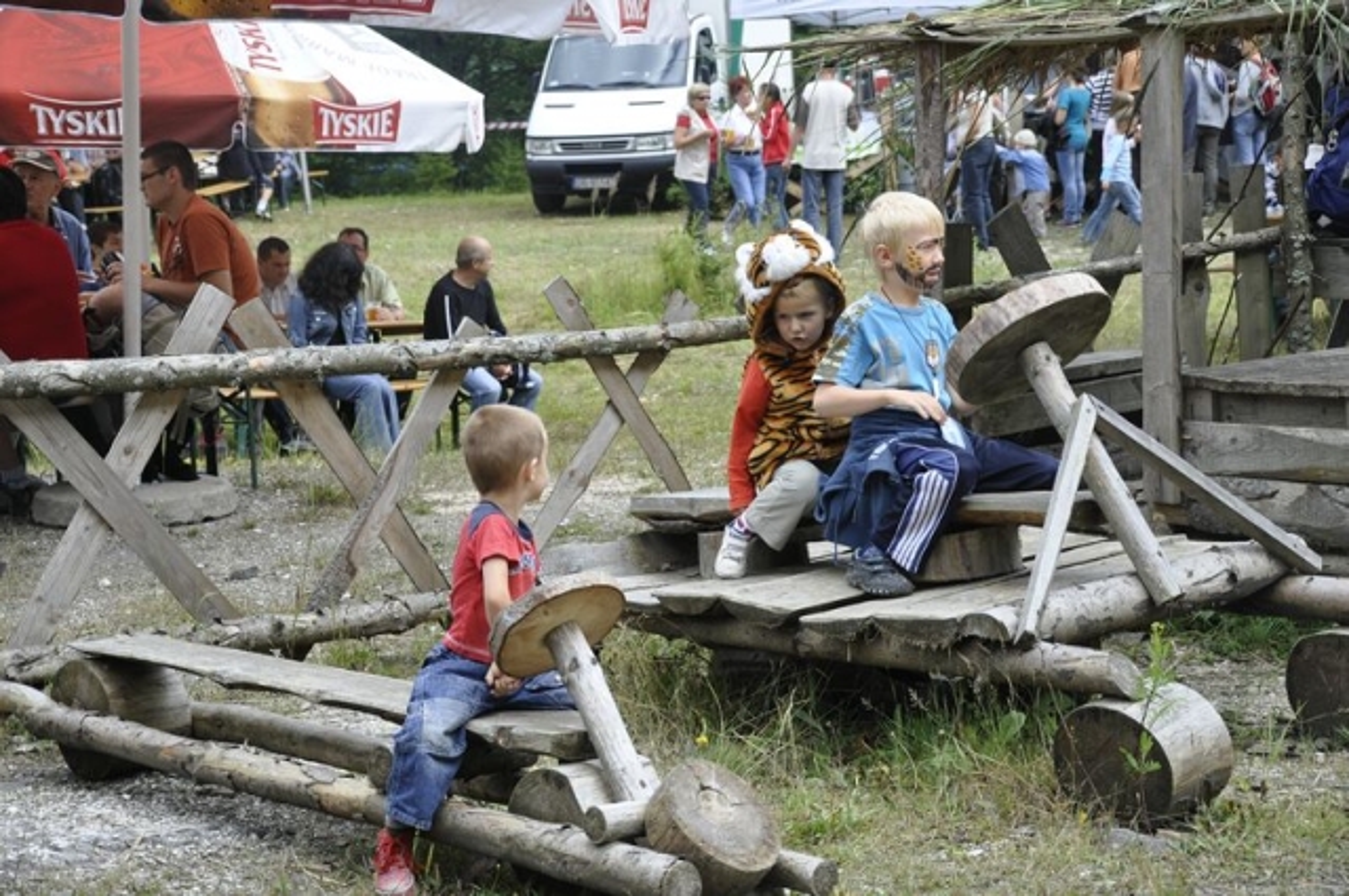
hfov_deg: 23.4
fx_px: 3256
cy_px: 448
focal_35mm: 87
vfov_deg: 15.7
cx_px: 674
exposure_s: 1/200
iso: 200
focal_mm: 58
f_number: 7.1
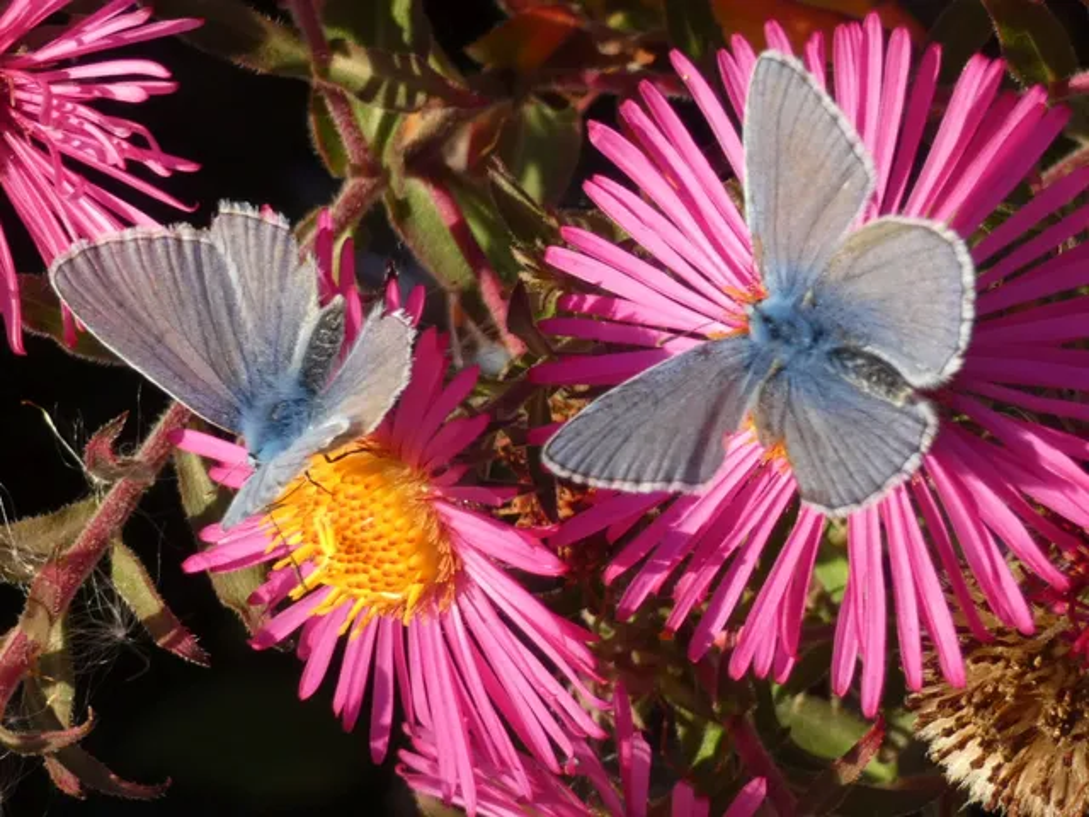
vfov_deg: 10.1
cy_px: 408
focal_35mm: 147
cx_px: 544
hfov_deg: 13.4
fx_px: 4625
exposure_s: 1/250
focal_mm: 26.3
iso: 250
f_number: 5.4
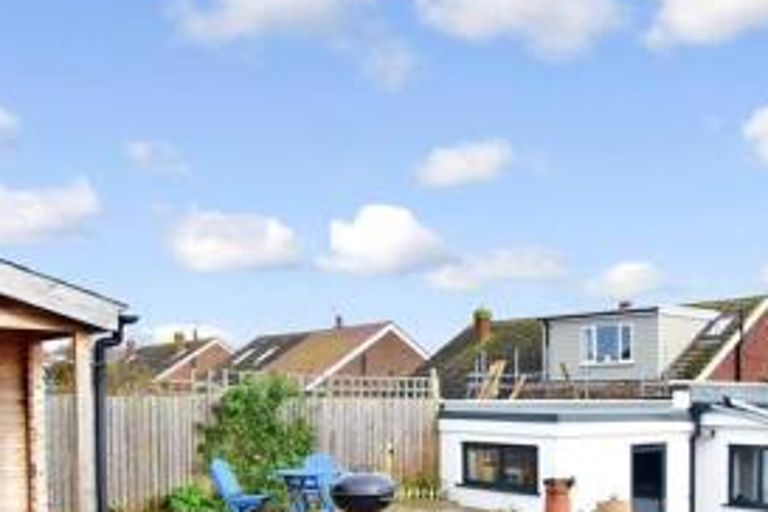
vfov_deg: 35.2
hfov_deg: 49.7
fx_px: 768
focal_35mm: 36
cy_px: 437
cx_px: 625
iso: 400
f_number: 8
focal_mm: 10
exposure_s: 1/250
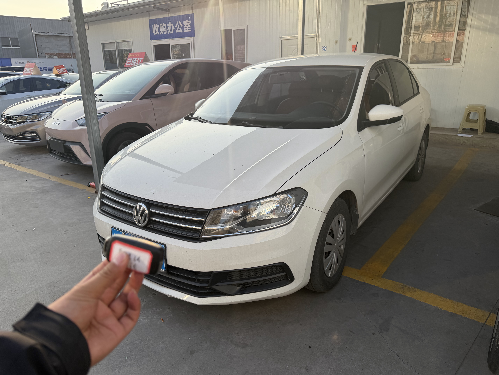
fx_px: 346
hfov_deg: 71.6
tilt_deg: -18.4
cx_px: 250
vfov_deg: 56.8
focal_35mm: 24
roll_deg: +0.9
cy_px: 188
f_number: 1.78
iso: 80
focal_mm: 6.76
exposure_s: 1/1174
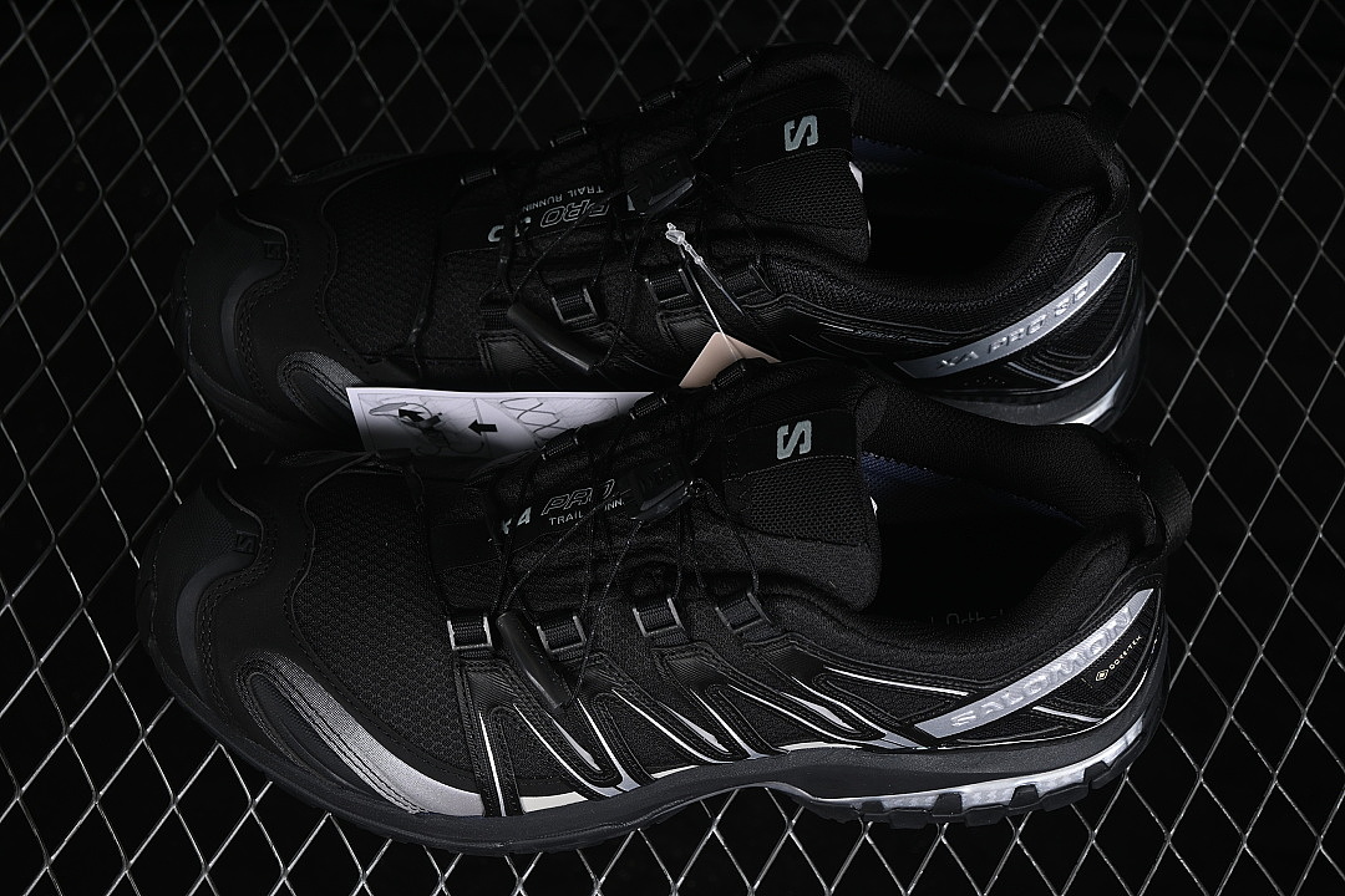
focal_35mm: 75
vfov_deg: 18.2
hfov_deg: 27.0
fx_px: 2802
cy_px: 448
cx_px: 672
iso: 160
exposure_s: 1/60
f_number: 6.3
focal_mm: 50
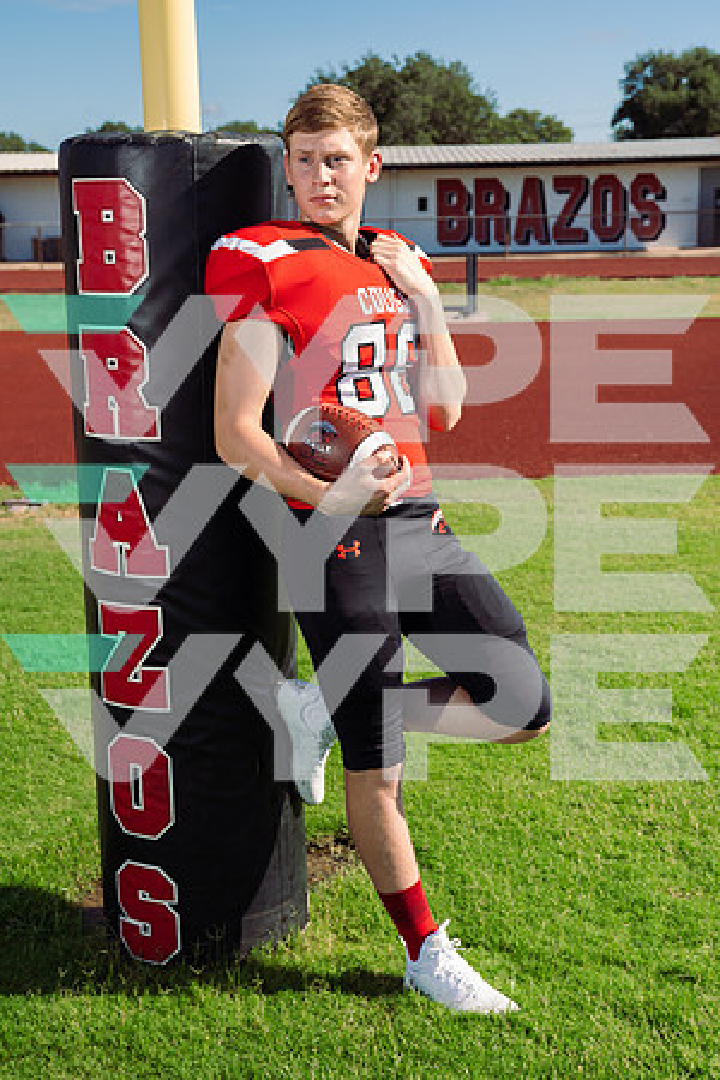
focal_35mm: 52
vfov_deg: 38.2
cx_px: 360
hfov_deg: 26.0
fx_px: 1560
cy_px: 540
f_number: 5.6
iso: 50
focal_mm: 52
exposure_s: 1/250
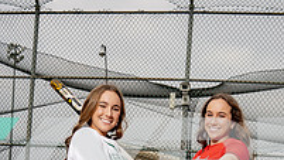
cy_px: 262
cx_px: 146
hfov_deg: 34.4
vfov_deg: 17.2
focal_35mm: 61
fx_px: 459
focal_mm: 26
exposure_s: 1/250
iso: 100
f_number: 8
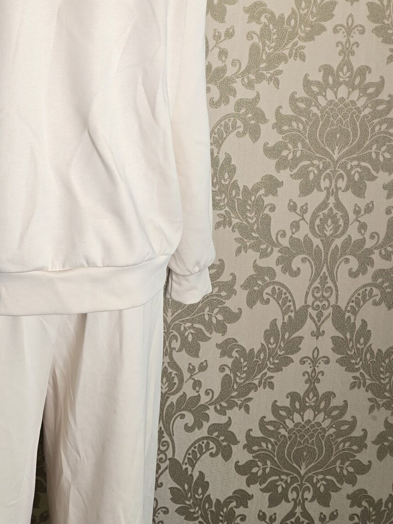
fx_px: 772
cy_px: 2
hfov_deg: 27.5
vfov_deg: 34.2
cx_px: 38
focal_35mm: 51
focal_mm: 6.3
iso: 20
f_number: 1.7
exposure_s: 1/50
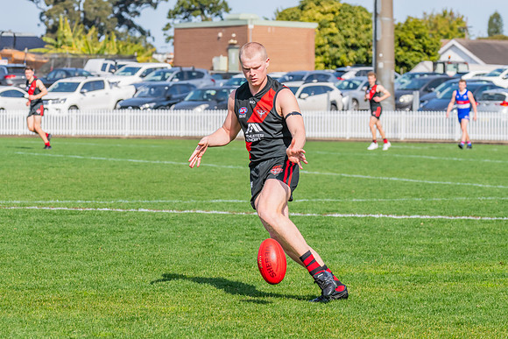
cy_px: 170
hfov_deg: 10.4
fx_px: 2789
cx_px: 254
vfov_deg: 7.0
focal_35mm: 198
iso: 800
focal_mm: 195
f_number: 10
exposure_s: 1/1250
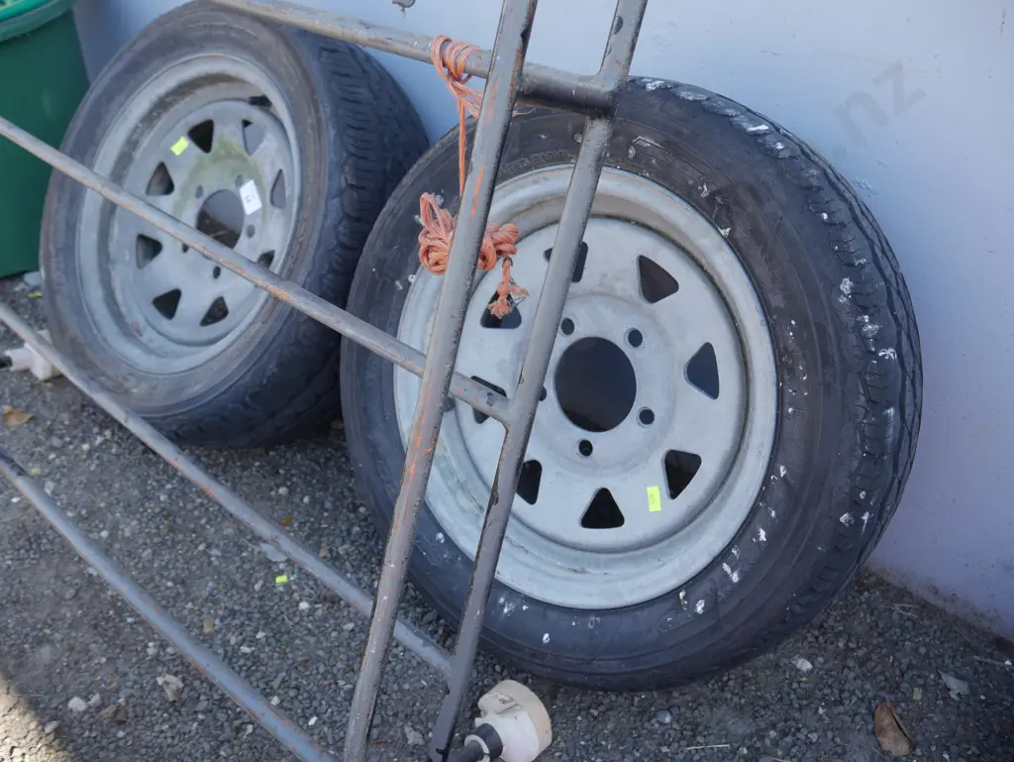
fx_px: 879
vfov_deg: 46.8
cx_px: 507
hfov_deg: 59.9
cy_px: 381
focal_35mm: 30
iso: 200
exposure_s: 1/125
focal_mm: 15
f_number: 4.5
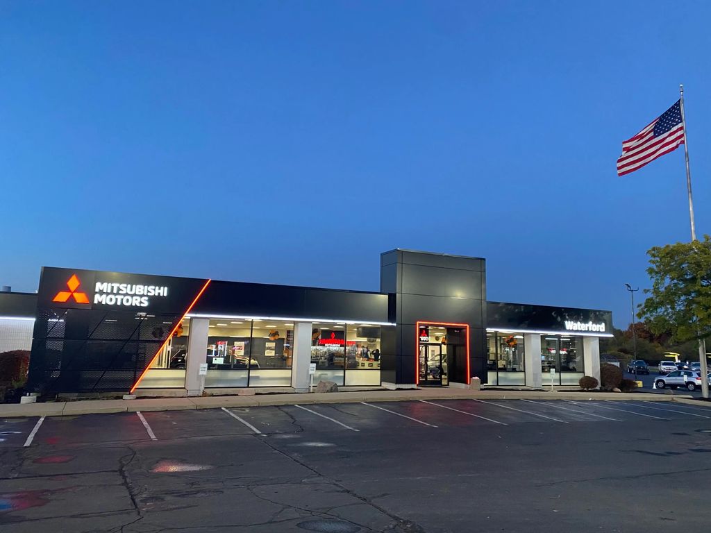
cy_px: 266
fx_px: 534
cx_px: 356
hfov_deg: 67.3
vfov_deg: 53.1
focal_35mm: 26
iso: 400
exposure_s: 1/60
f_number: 1.8
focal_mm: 4.25
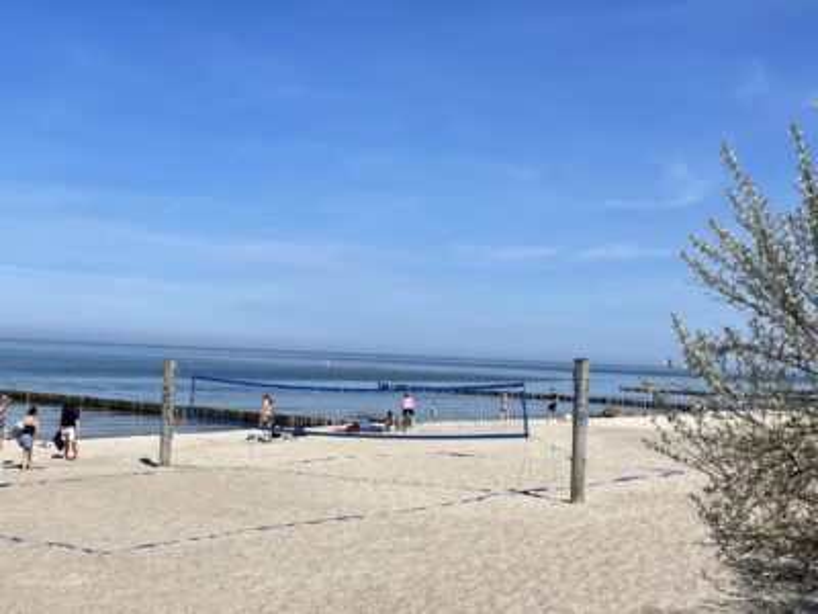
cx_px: 409
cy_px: 307
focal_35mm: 25
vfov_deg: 54.9
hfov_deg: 69.4
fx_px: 591
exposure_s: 1/5917
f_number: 1.6
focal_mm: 5.1
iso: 32
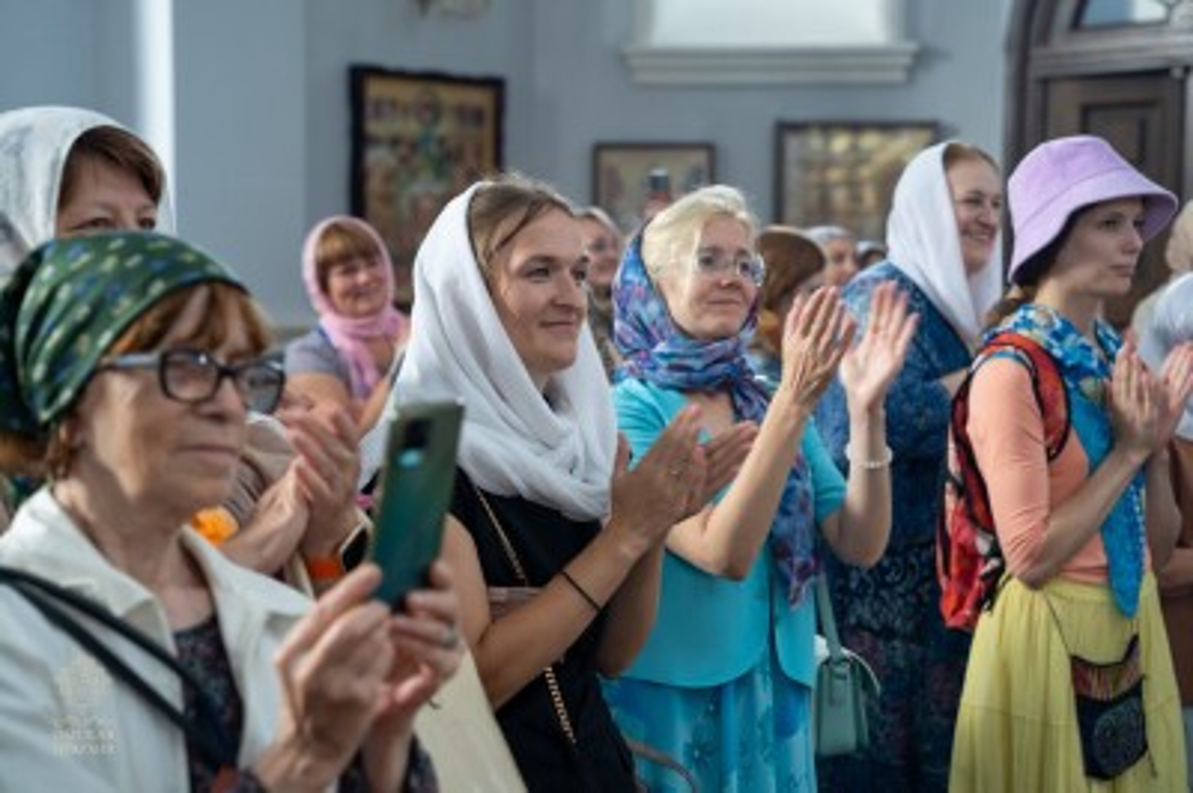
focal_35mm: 70
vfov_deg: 19.4
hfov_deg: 28.9
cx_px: 596
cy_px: 396
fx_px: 2318
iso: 1000
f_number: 4
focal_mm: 70
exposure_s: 1/80
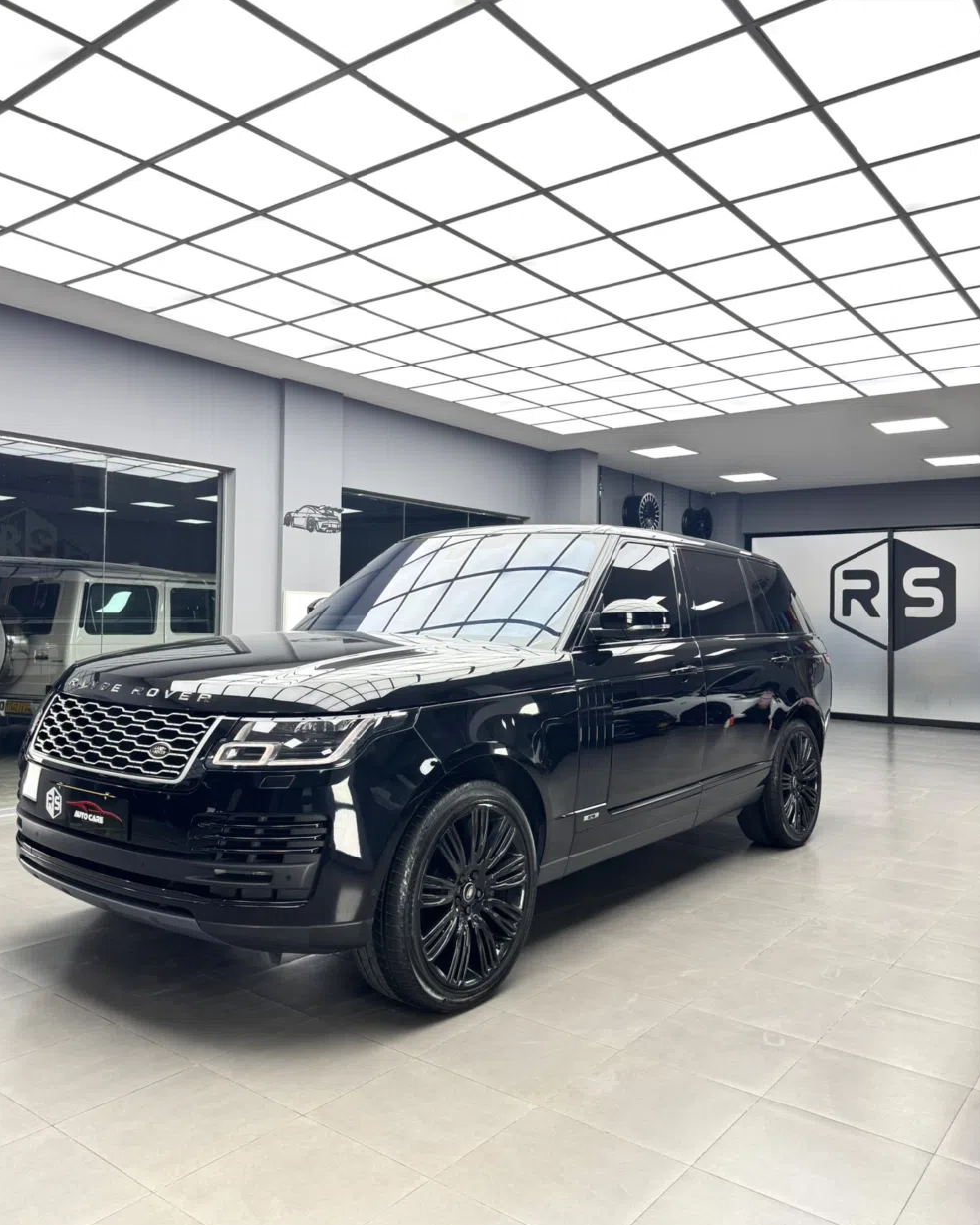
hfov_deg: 54.9
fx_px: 943
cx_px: 476
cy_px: 581
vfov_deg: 66.0
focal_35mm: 26
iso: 64
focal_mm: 6.76
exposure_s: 1/100
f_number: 1.78
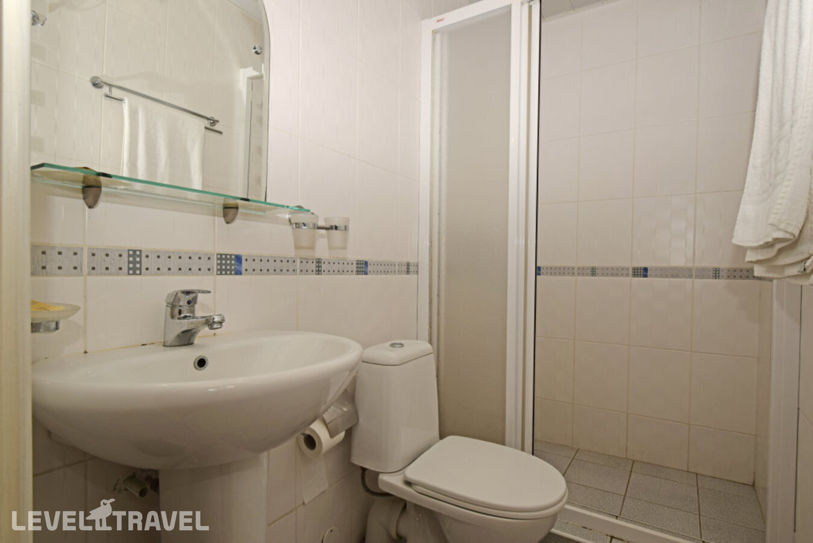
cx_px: 406
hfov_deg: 90.0
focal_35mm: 18
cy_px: 272
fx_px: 407
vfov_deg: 67.4
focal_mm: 12
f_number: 8
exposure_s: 1/60
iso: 100
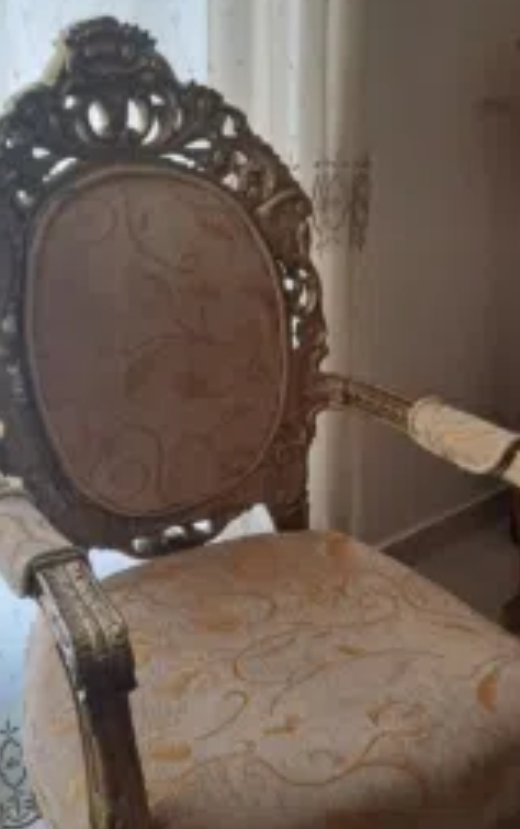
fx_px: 950
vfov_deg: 47.0
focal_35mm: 42
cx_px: 227
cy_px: 477
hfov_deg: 30.6
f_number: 1.8
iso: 50
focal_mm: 4.65
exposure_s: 1/100
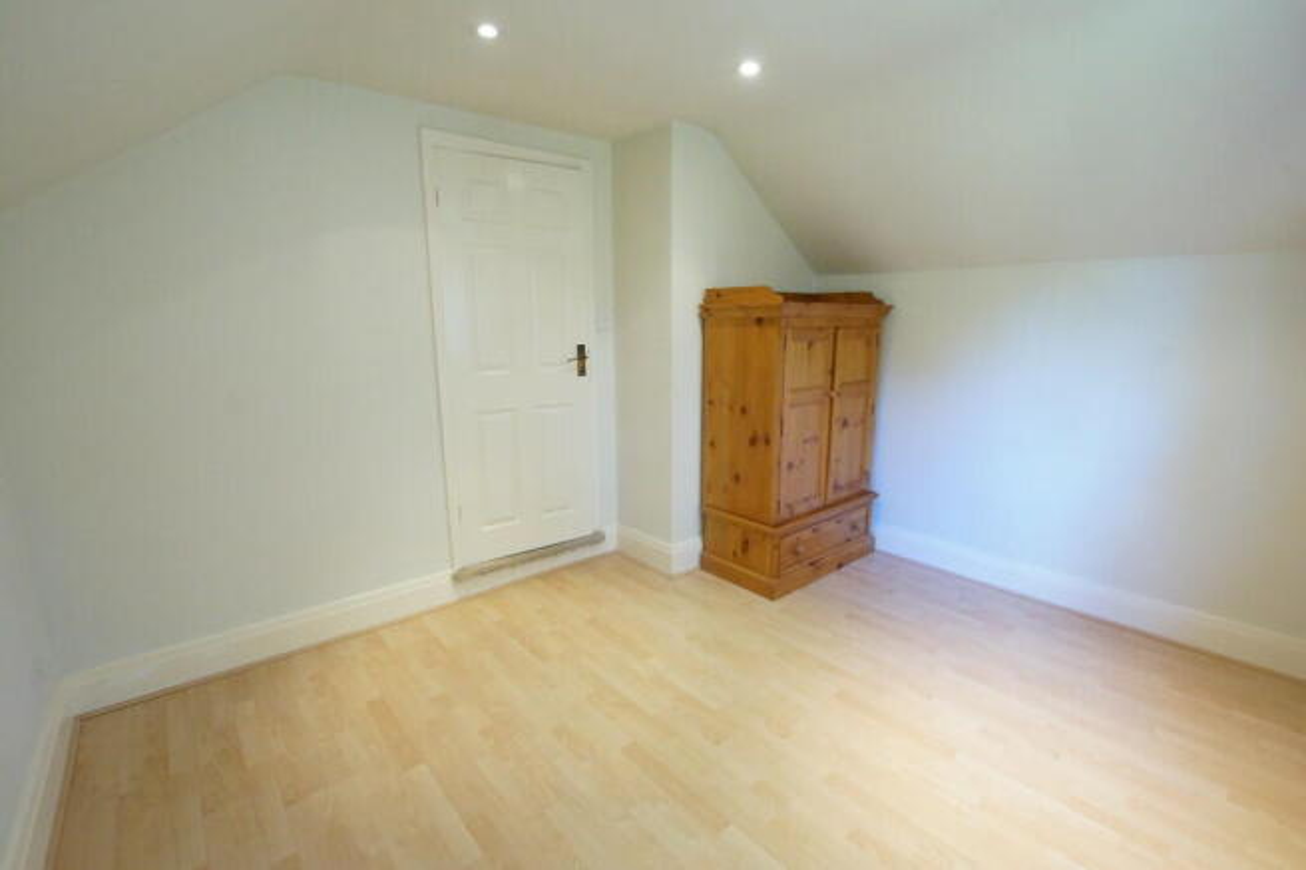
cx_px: 653
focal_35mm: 15
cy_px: 435
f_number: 9
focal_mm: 10
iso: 3200
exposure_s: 1/25
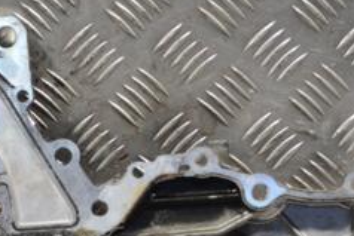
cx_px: 116
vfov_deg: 10.0
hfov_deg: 15.0
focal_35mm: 136
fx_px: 1338
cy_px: 257
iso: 200
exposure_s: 1/30
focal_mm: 36
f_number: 5
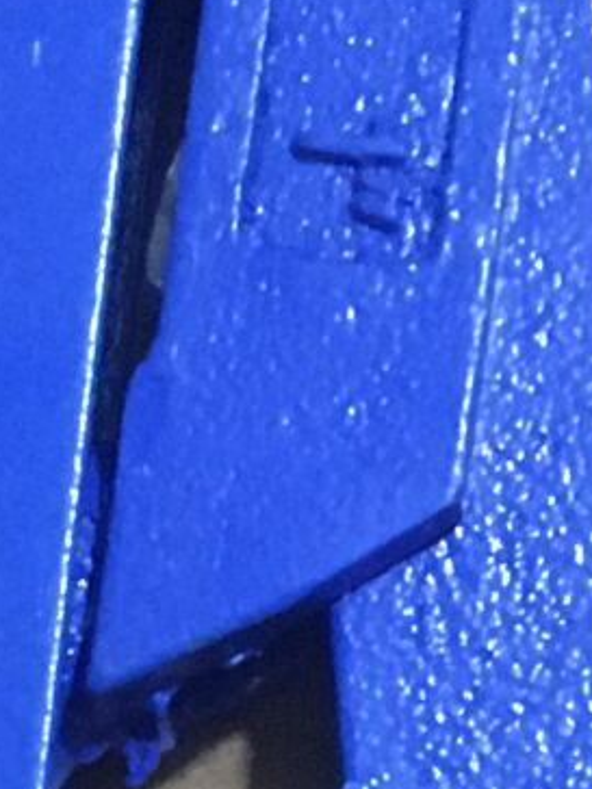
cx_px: -117
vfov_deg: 9.2
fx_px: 4652
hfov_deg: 7.2
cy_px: 1463
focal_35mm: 204
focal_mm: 4.15
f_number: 2.2
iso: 320
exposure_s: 1/17
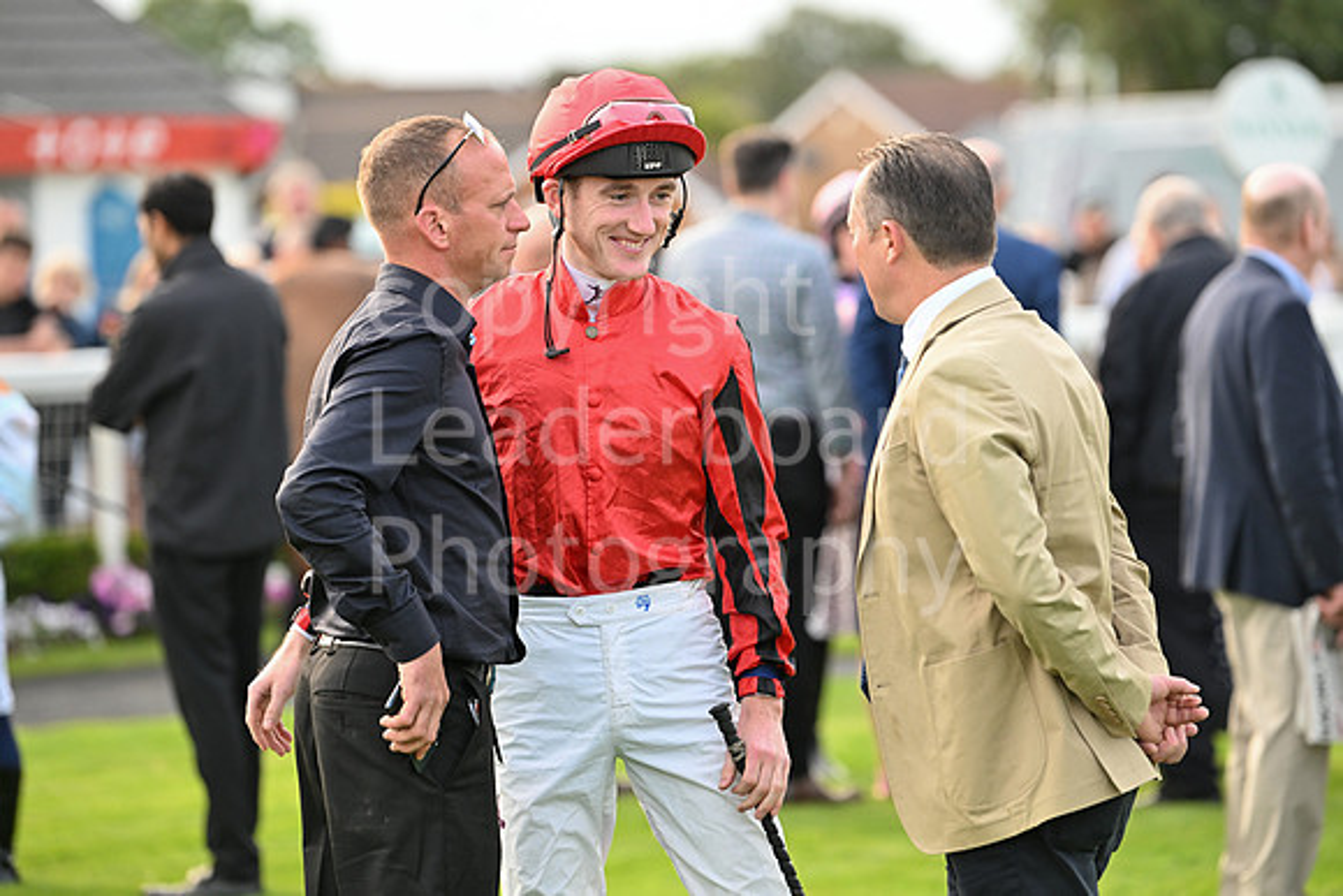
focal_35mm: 200
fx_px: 7463
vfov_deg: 6.9
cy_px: 448
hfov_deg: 10.3
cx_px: 672
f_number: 4
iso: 1250
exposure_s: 1/800
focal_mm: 200
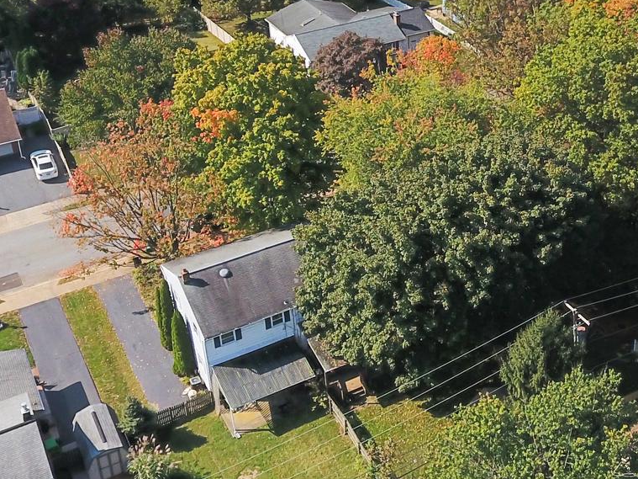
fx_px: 995
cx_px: 483
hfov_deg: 34.7
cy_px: 104
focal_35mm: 54
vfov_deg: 26.6
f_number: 2.8
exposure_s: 1/997
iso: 100
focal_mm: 3.61
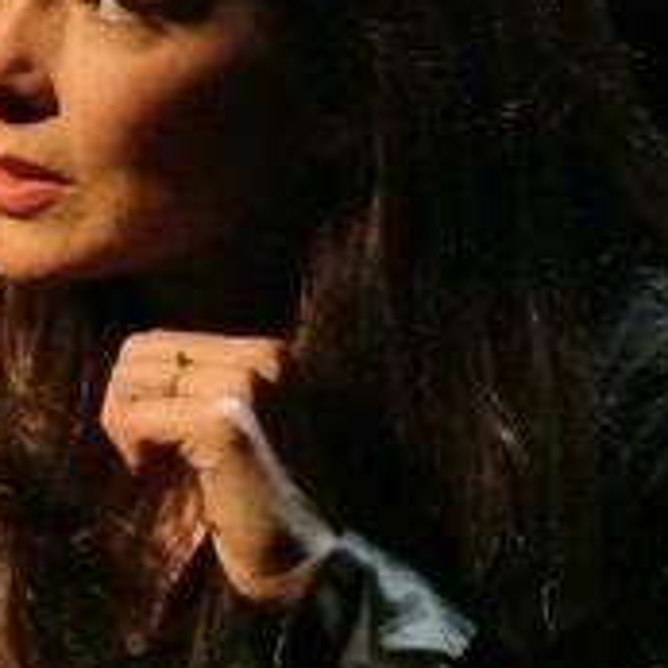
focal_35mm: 1069
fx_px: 23339
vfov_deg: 1.6
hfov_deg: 1.6
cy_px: 581
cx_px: 255
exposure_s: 1/200
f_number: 5.3
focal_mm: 100.9
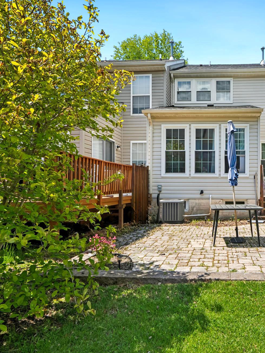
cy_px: 174
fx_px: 245
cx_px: 212
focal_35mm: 24
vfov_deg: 71.6
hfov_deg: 53.1
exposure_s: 1/400
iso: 160
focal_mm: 16
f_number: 8
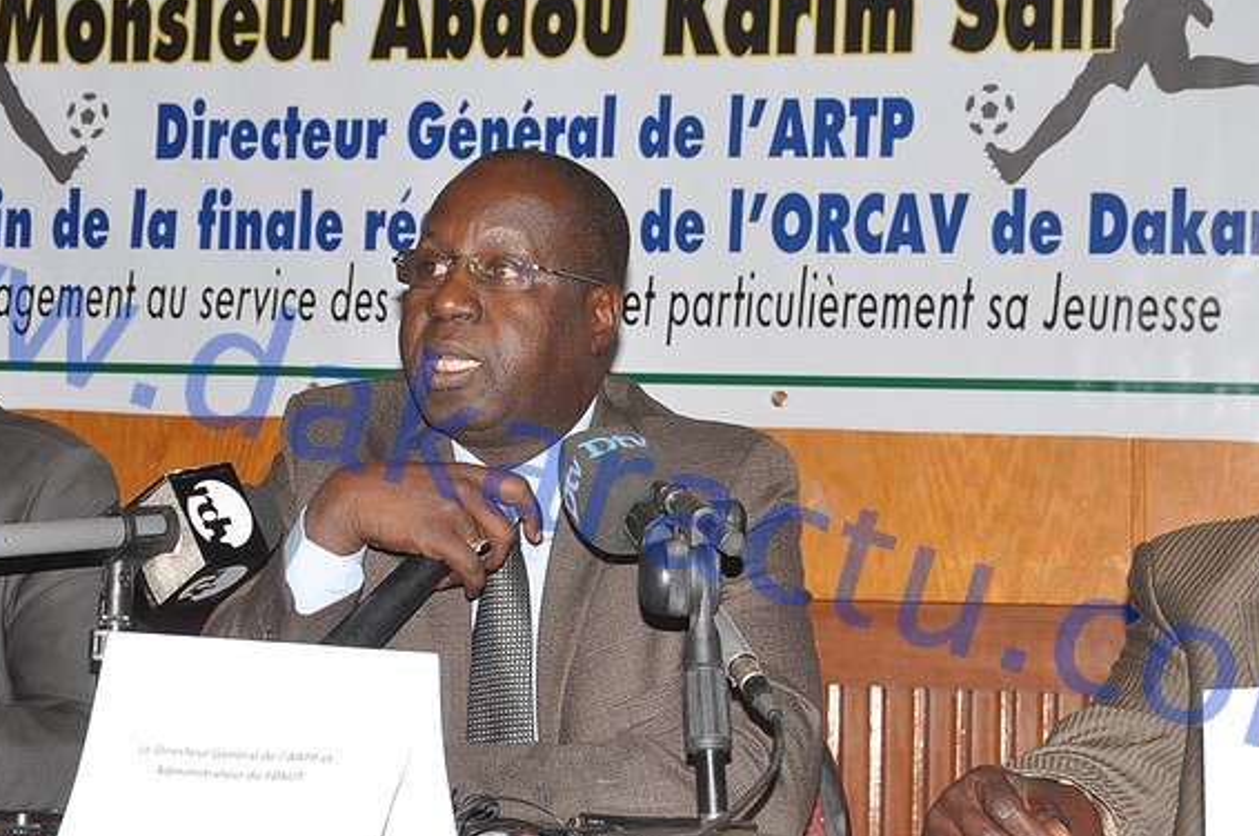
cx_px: 574
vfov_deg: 14.4
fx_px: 3315
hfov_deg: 21.5
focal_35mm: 95
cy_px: 329
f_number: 5.6
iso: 400
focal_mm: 35
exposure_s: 1/50
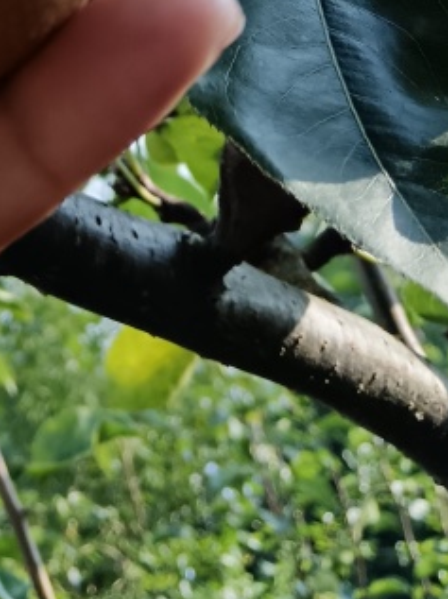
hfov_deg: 15.4
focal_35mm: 91
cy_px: -368
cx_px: -134
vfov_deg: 18.4
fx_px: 1573
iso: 507
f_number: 1.9
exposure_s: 1/900
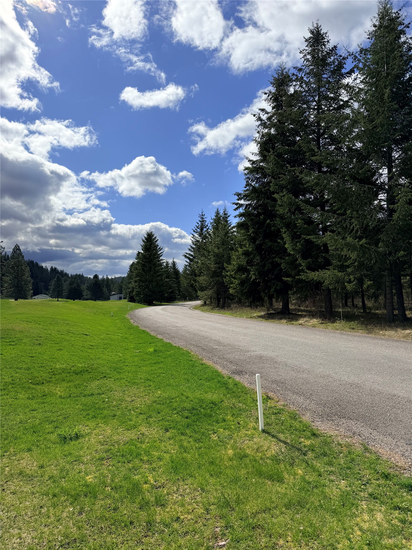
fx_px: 381
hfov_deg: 56.8
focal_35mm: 24
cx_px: 206
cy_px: 275
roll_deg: +1.2
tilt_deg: +4.5
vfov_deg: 71.6
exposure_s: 1/10309
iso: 80
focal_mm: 6.76
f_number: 1.78
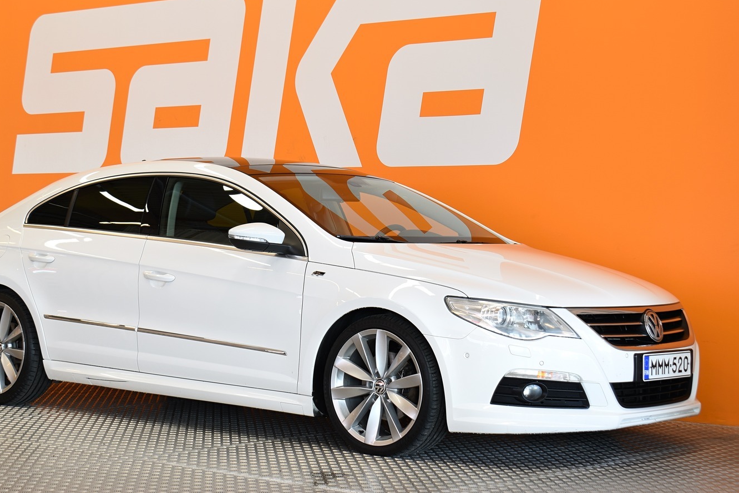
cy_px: 194
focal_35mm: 73
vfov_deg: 18.6
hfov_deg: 27.7
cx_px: 308
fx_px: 1498
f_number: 6.7
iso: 100
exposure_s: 1/10
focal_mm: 40
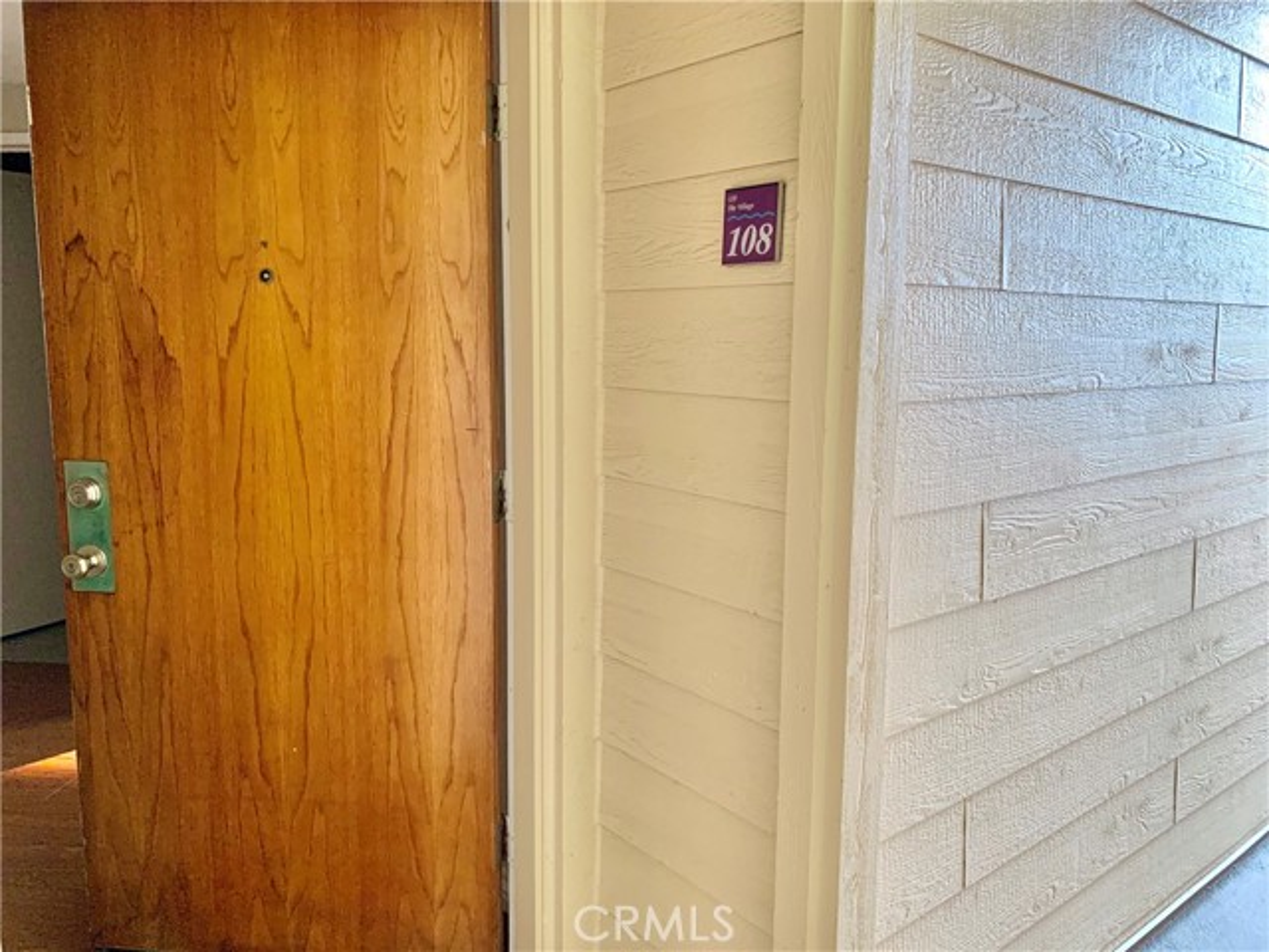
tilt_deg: -8.6
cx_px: 634
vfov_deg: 53.1
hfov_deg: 67.3
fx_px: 953
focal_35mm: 26
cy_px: 476
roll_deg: -0.9
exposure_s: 1/60
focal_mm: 4.25
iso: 160
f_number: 1.8
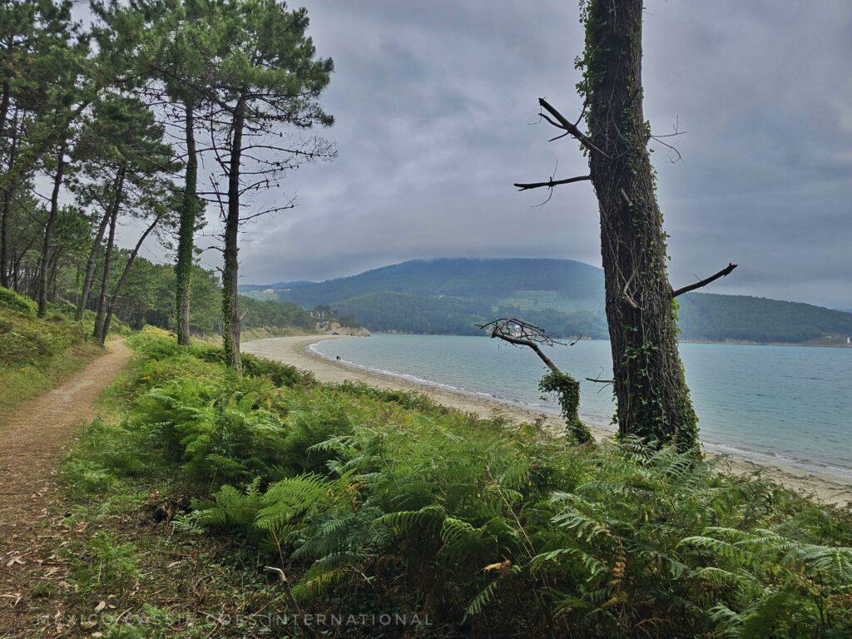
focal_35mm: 23
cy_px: 320
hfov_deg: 73.9
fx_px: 566
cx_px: 426
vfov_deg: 58.9
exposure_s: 1/677
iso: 10
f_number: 1.7
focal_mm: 6.3
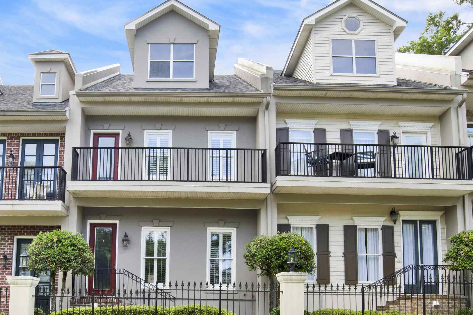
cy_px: 264
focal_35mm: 34
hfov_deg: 55.1
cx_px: 173
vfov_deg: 37.1
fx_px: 447
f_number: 11
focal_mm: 18
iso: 200
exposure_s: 1/125
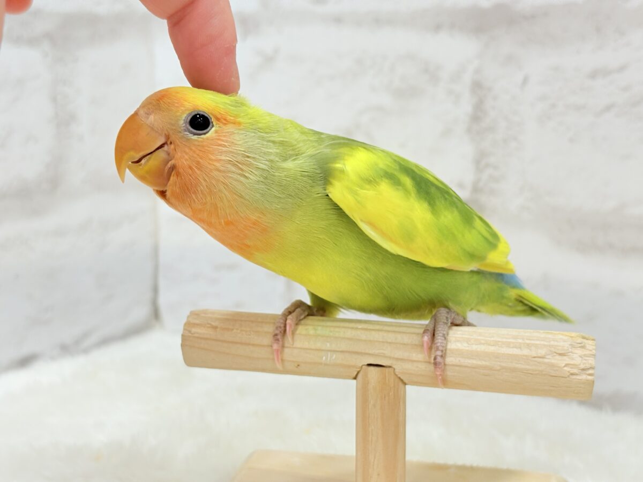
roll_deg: +0.1
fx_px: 966
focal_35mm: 52
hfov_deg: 36.8
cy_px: 241
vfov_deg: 28.0
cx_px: 322
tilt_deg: -9.6
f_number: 1.6
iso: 64
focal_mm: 5.96
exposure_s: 1/100
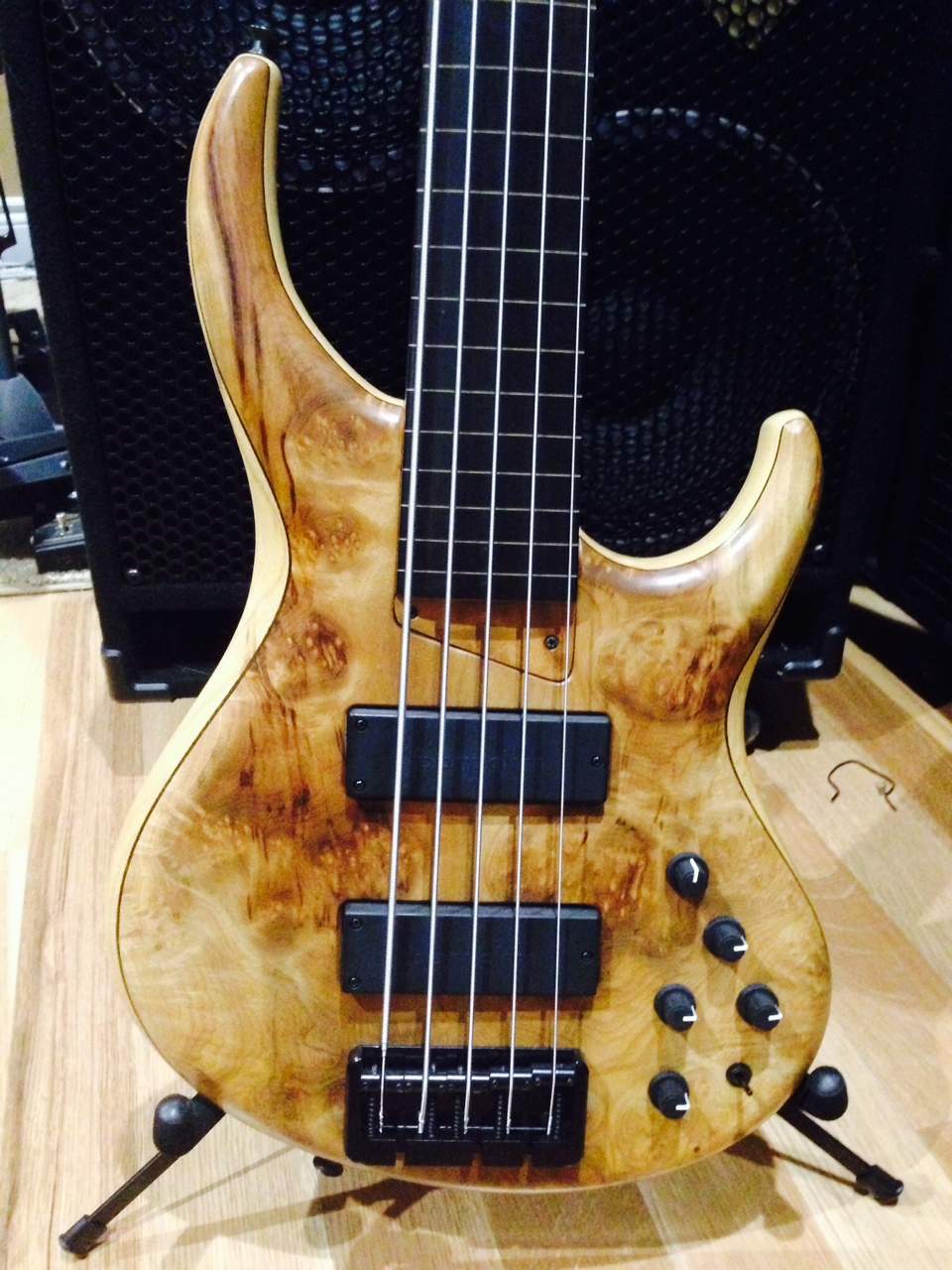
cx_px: 476
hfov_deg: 42.9
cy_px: 635
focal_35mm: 33
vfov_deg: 55.4
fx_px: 1210
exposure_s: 1/15
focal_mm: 4.12
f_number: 2.4
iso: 800
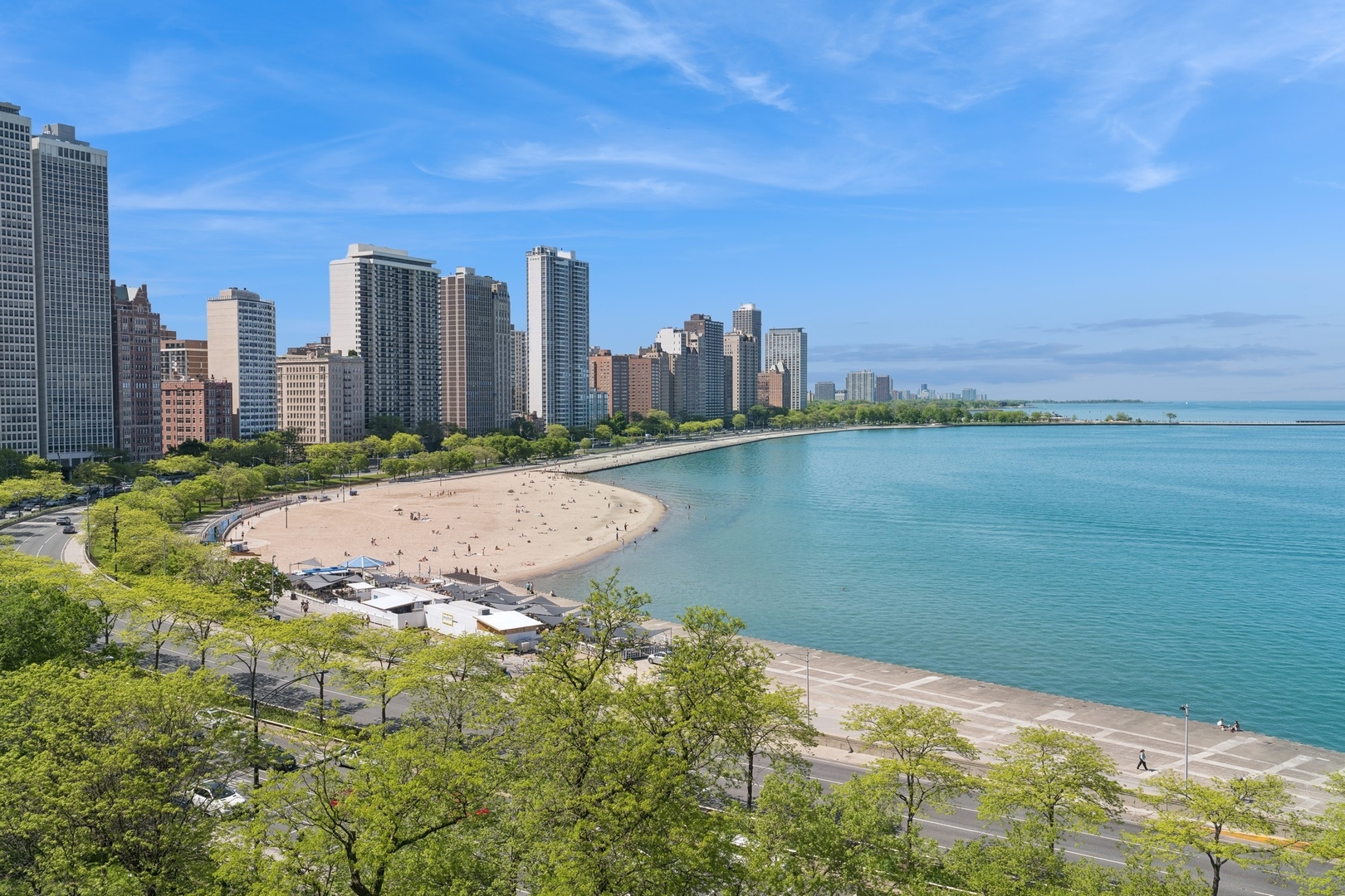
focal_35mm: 29
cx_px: 672
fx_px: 1083
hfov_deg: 63.7
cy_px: 448
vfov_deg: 45.0
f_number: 8
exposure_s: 1/500
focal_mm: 29
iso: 320
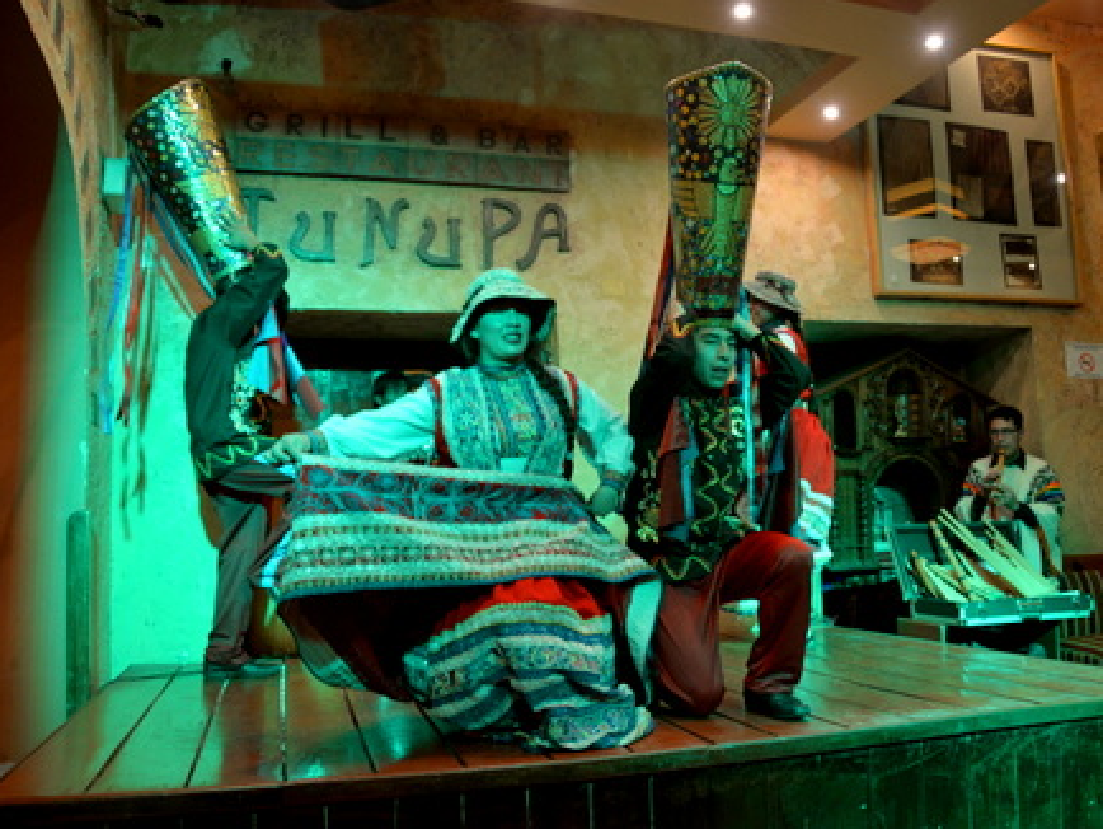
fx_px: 988
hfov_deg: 58.2
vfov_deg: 45.5
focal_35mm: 31
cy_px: 420
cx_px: 607
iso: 720
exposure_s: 1/60
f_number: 4
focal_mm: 28
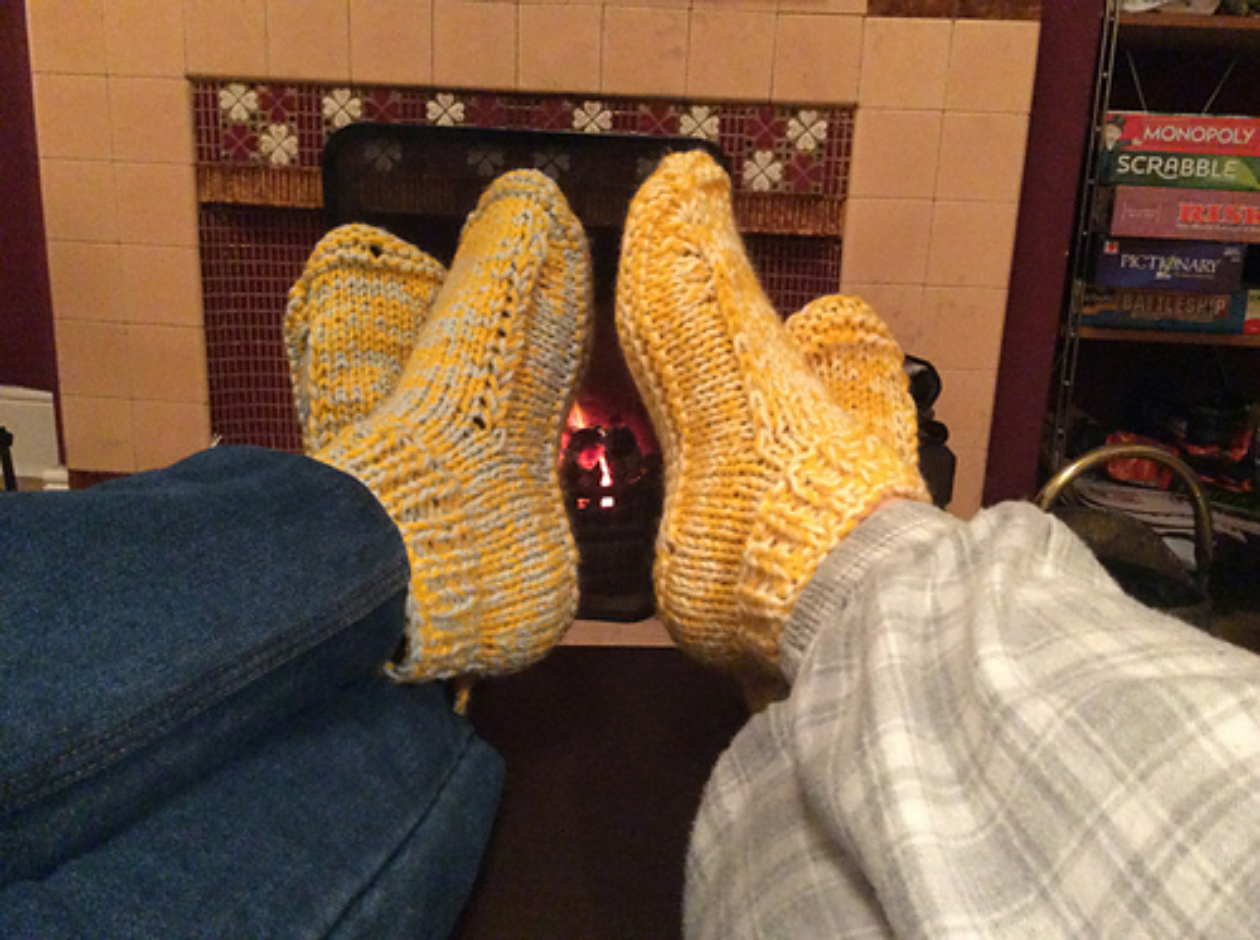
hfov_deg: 56.9
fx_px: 1163
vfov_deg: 44.0
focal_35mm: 32
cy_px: 470
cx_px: 630
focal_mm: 3.3
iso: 500
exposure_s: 1/17
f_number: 2.4
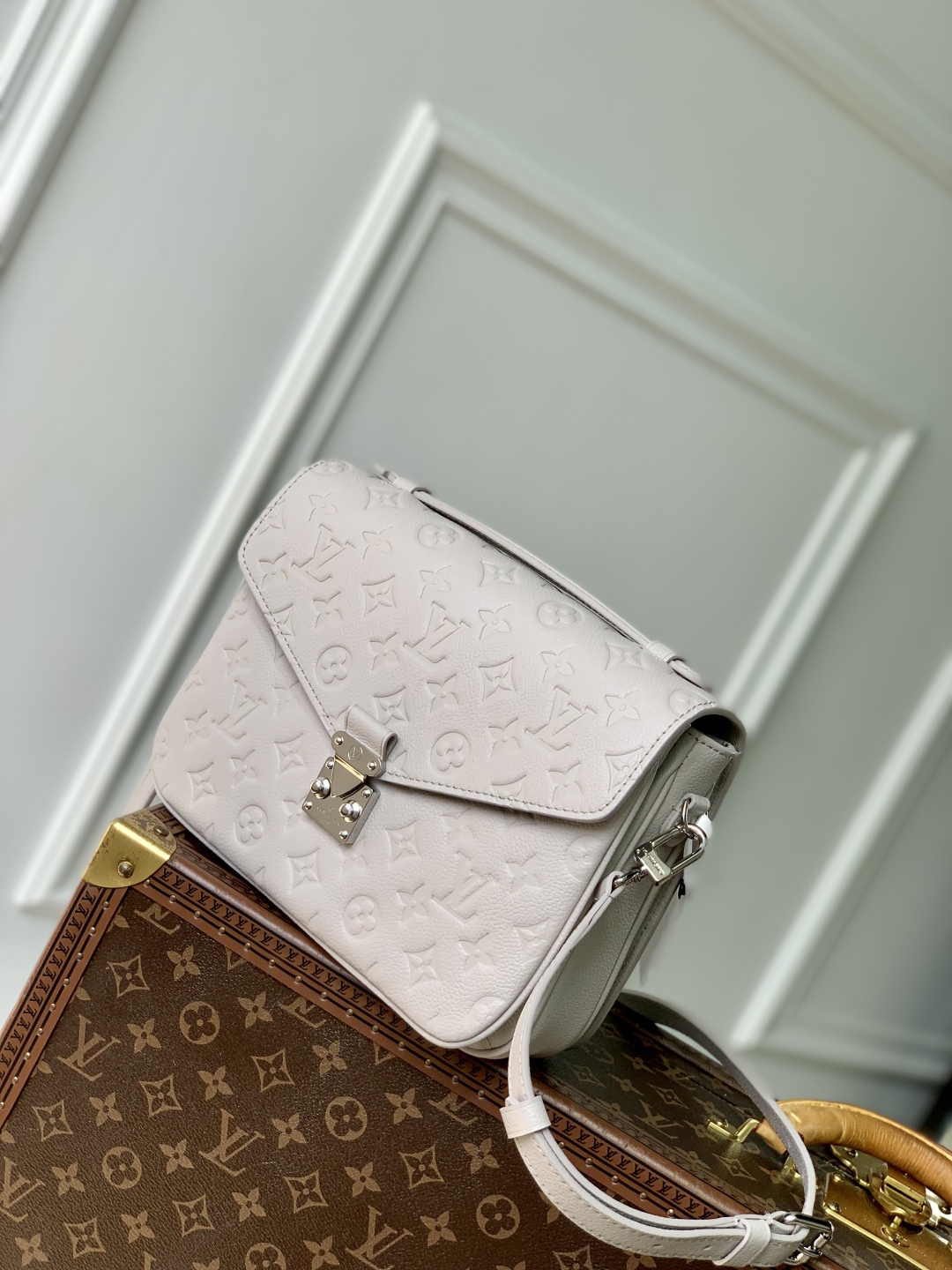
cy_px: 635
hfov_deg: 28.0
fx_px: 1907
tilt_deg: -7.9
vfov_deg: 36.8
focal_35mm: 52
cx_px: 476
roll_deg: -27.9
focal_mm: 6
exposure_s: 1/224
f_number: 2.4
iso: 16
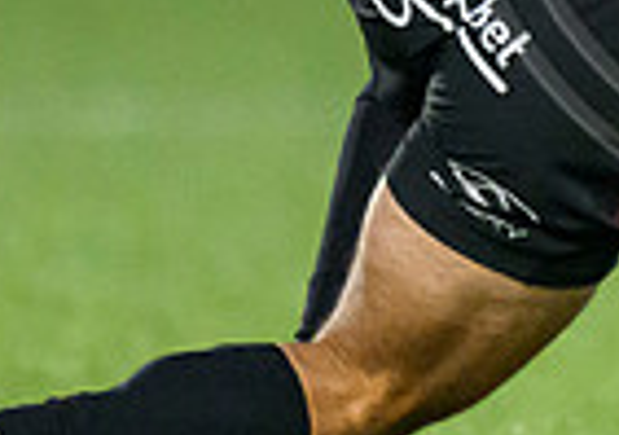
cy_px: -646
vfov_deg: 0.4
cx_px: 1114
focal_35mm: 3534
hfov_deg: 0.6
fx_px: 61773
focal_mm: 560
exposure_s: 1/1000
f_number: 4
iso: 10000
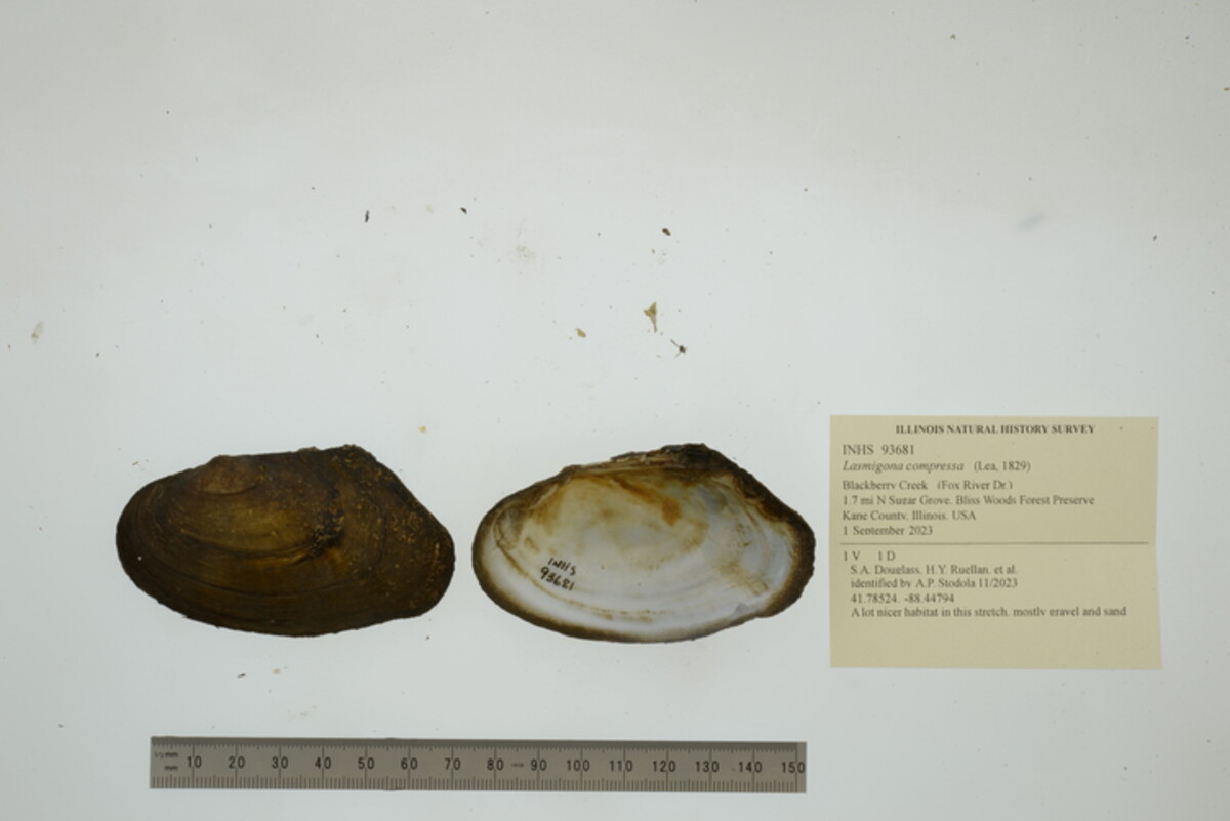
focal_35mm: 60
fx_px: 2051
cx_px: 615
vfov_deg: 22.6
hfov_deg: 33.4
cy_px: 410
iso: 100
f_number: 32
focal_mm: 60
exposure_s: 1/10
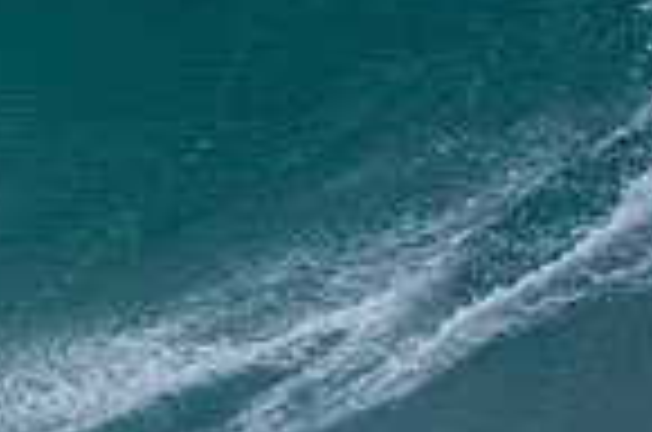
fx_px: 54395
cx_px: -279
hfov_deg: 0.7
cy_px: 596
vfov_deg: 0.5
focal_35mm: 3010
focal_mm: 500
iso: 280
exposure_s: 1/1250
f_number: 5.6
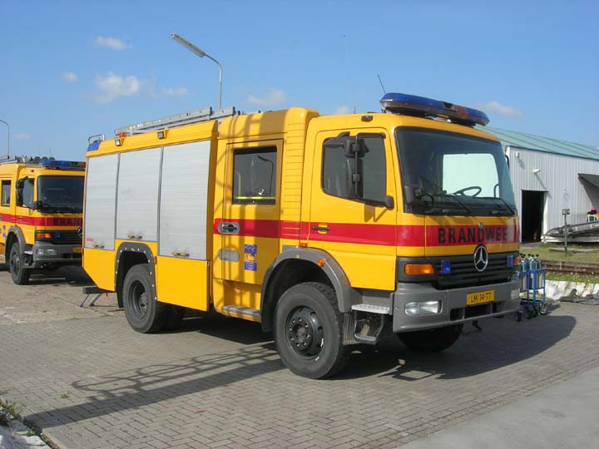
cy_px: 224
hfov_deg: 49.0
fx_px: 658
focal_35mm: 38
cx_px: 300
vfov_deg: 37.7
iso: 64
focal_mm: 7.8
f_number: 4.8
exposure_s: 1/605
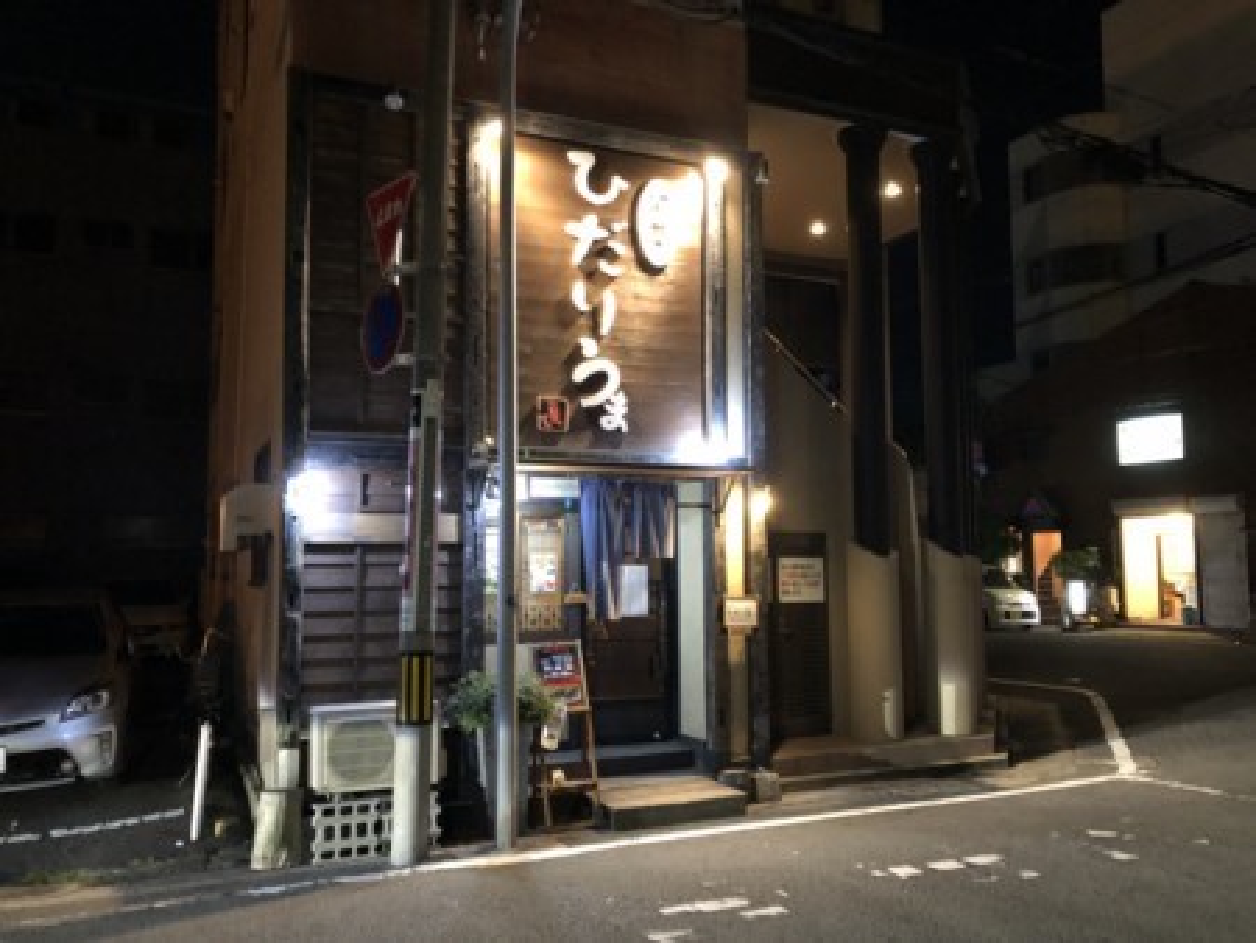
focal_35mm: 28
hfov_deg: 63.4
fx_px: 1016
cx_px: 628
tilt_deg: +4.8
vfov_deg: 49.8
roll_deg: +0.0
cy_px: 472
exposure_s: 1/4
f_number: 1.8
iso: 100
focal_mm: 4
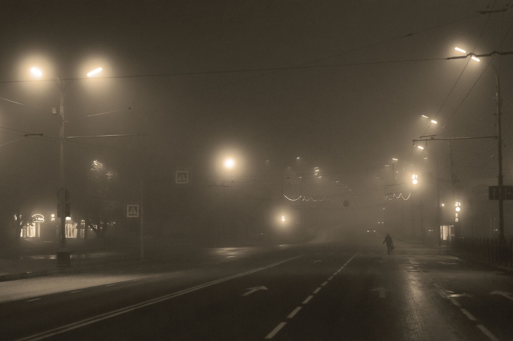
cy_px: 170
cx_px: 256
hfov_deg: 27.0
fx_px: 1067
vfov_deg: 18.1
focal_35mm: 75
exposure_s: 1/125
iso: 800
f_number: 2
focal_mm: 50
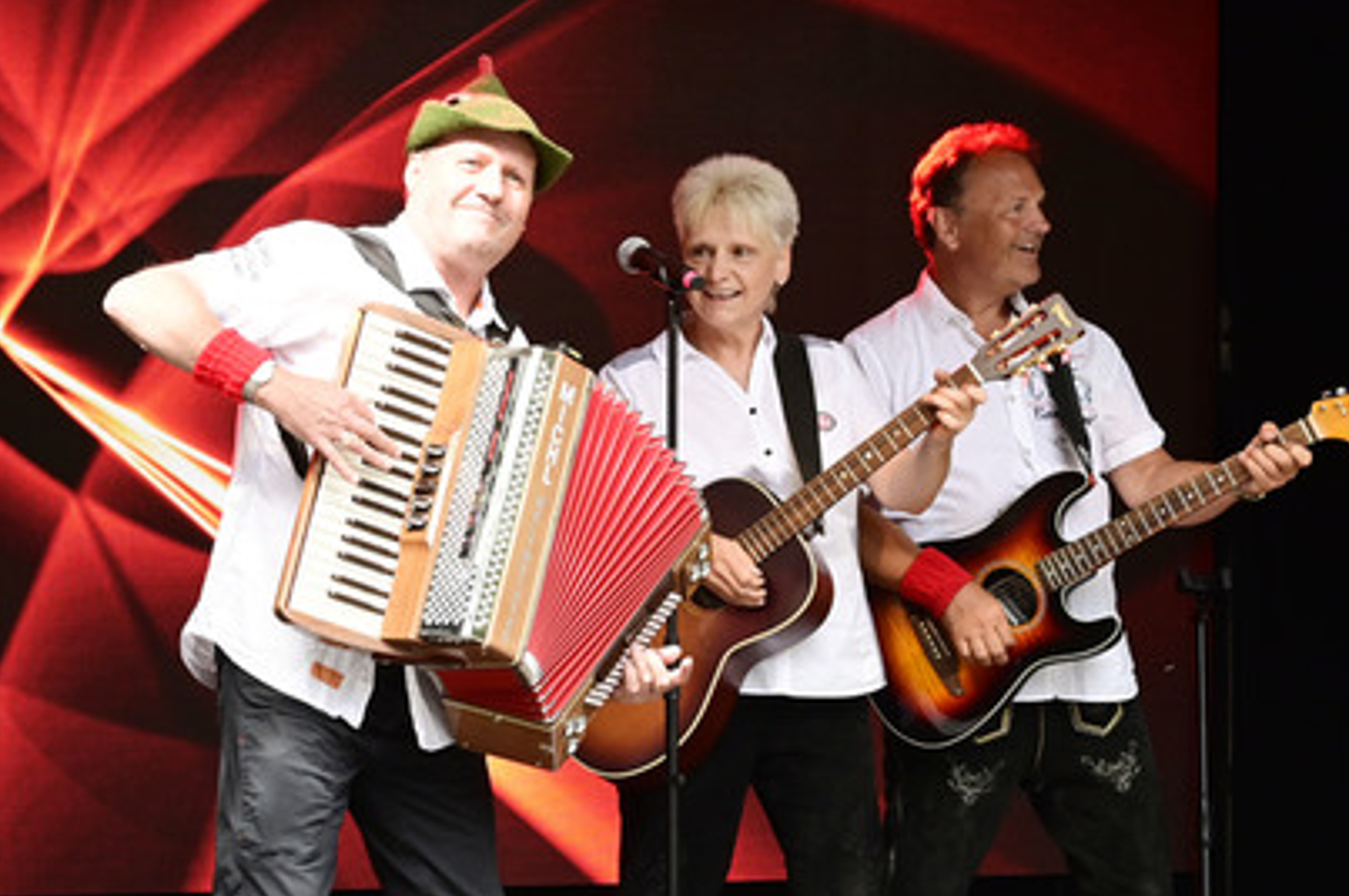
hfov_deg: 16.7
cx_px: 728
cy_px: 451
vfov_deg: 11.1
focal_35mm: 123
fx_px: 4605
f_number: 10
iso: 1600
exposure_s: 1/200
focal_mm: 110
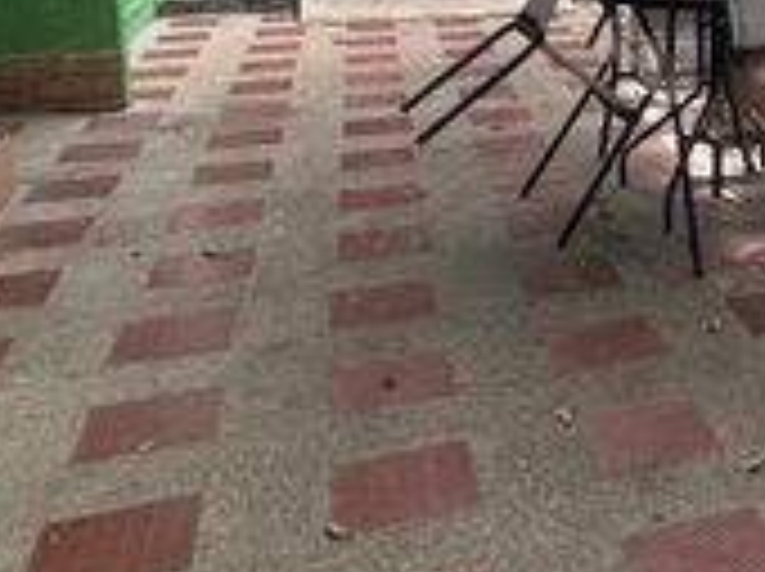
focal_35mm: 55
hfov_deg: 30.2
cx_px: 898
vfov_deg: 25.4
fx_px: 1214
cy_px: 23
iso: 40
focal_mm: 2.22
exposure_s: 1/212
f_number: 2.2
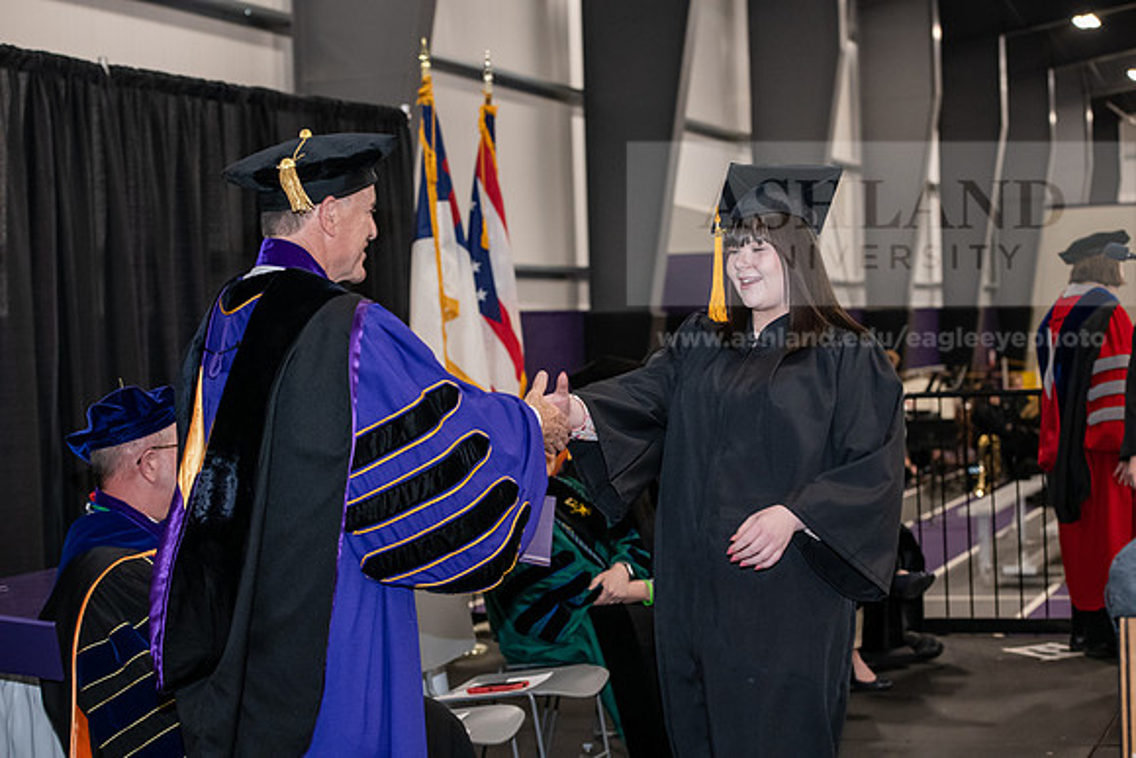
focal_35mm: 70
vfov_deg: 19.5
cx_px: 568
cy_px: 379
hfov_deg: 28.8
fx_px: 2209
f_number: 5
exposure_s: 1/200
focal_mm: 70
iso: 2500
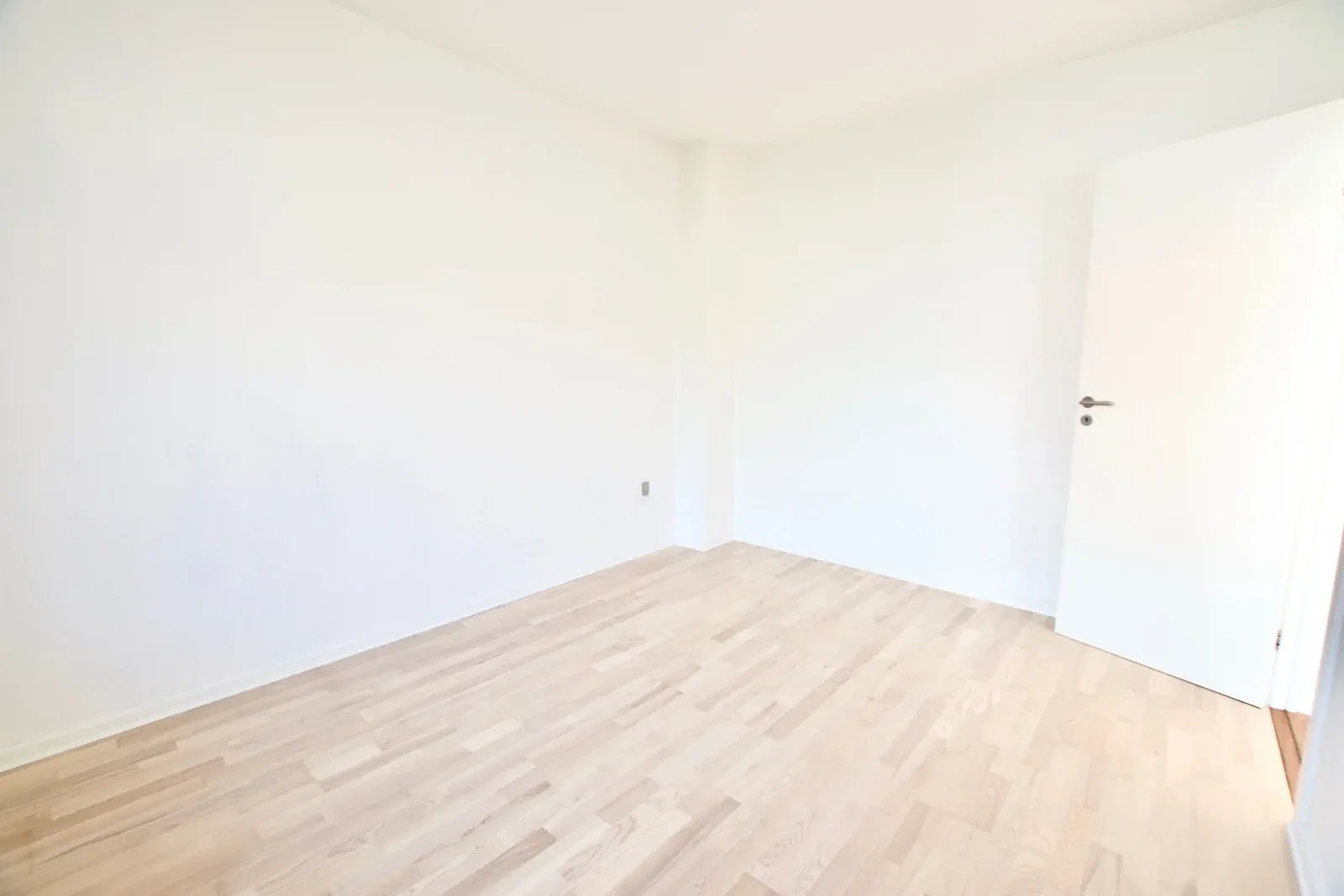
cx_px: 672
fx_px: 560
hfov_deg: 100.4
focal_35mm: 15
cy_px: 448
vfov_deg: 77.3
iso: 400
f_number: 5.6
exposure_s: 1/80
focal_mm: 10
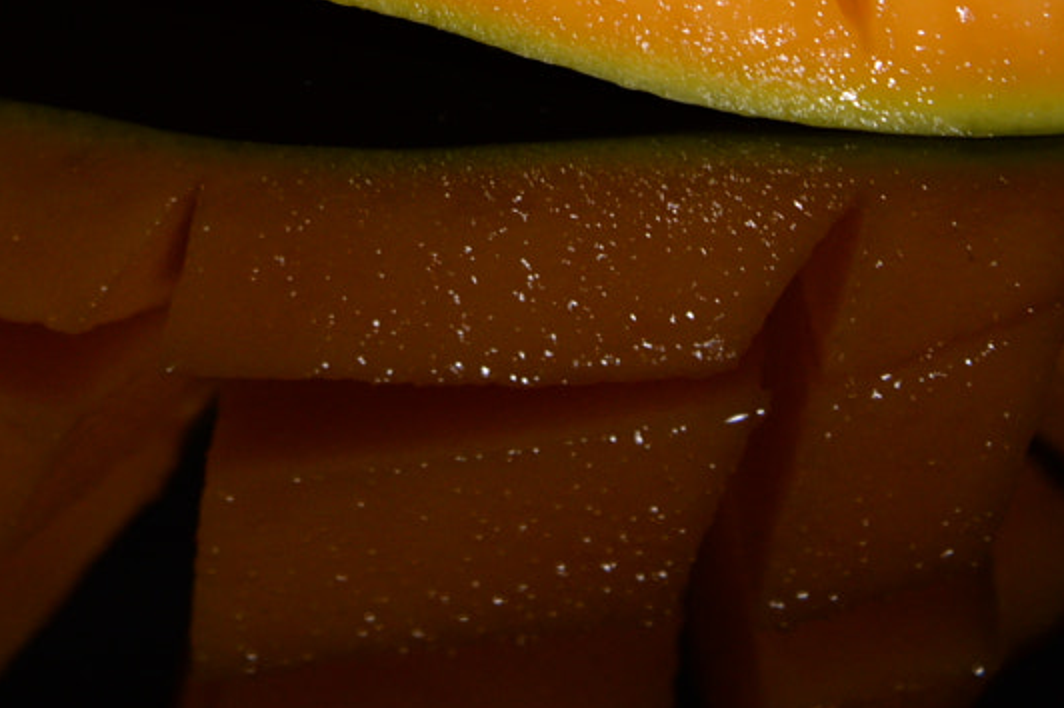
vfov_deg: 7.2
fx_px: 5464
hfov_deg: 11.1
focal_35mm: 185
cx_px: 124
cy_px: -507
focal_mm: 48
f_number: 5
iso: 500
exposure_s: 1/80
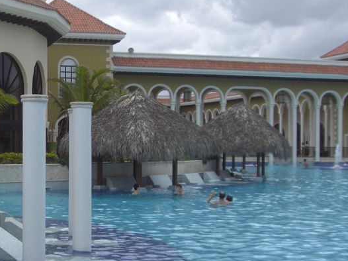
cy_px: 162
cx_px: 15
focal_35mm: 74
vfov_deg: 19.8
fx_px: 744
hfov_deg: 25.3
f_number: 8
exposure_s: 1/125
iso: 64
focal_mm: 6.2
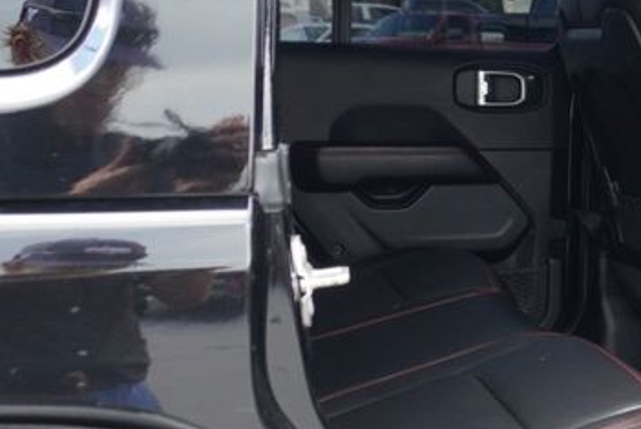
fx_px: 1248
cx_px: 816
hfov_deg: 25.2
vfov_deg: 19.5
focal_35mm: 70
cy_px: 148
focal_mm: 16
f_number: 4
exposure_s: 1/60
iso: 250
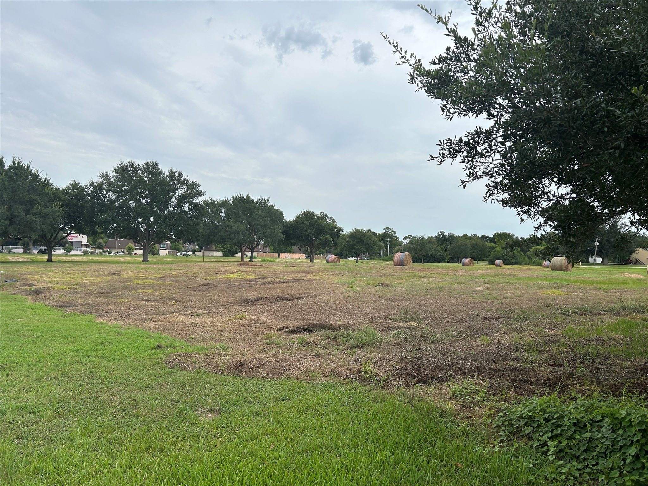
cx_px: 324
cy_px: 243
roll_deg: -1.6
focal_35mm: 26
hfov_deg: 67.3
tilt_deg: +1.0
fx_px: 487
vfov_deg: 53.1
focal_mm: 5.7
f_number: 1.5
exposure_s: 1/5587
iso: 50
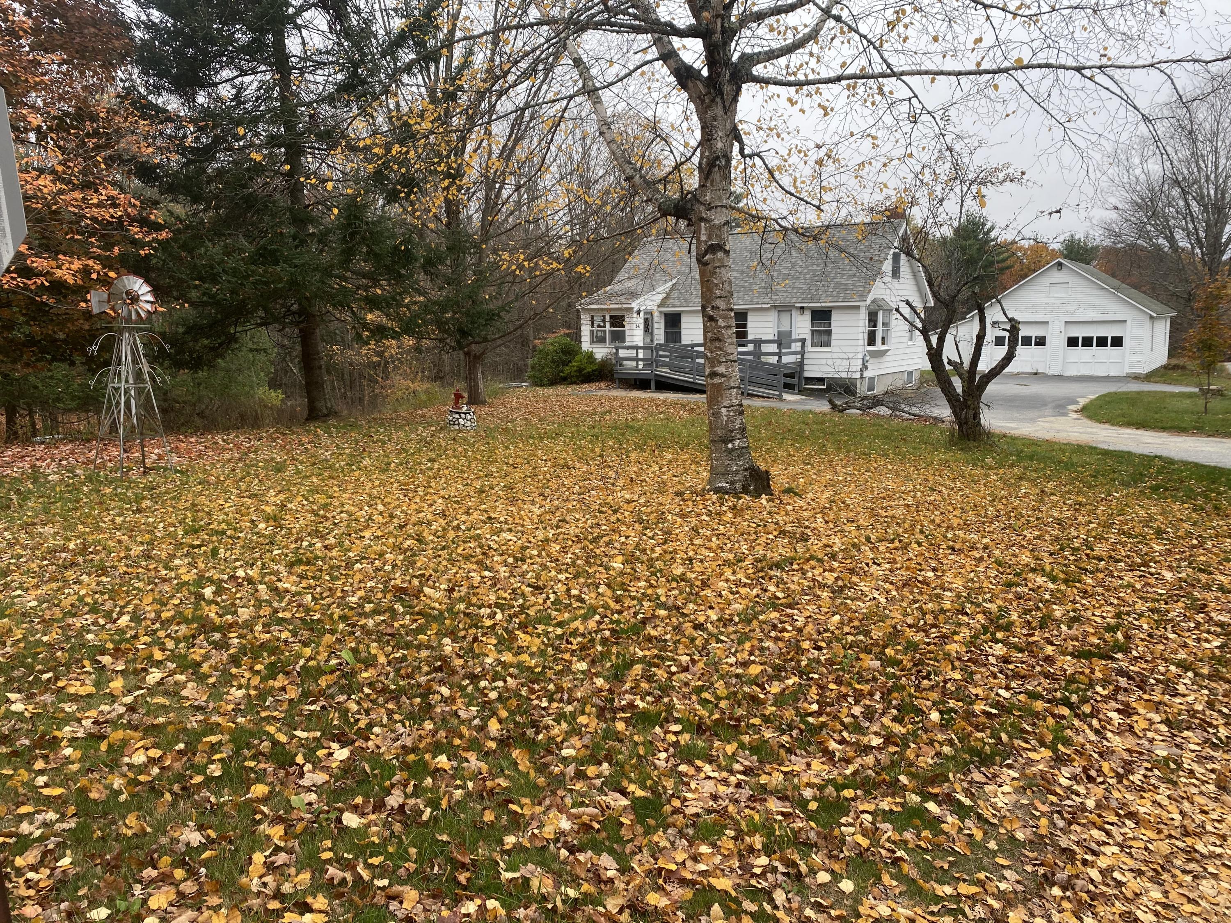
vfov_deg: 53.1
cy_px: 462
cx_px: 616
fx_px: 925
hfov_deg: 67.3
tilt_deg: -8.7
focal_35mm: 26
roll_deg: +0.5
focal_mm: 4.25
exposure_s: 1/147
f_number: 1.8
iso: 32
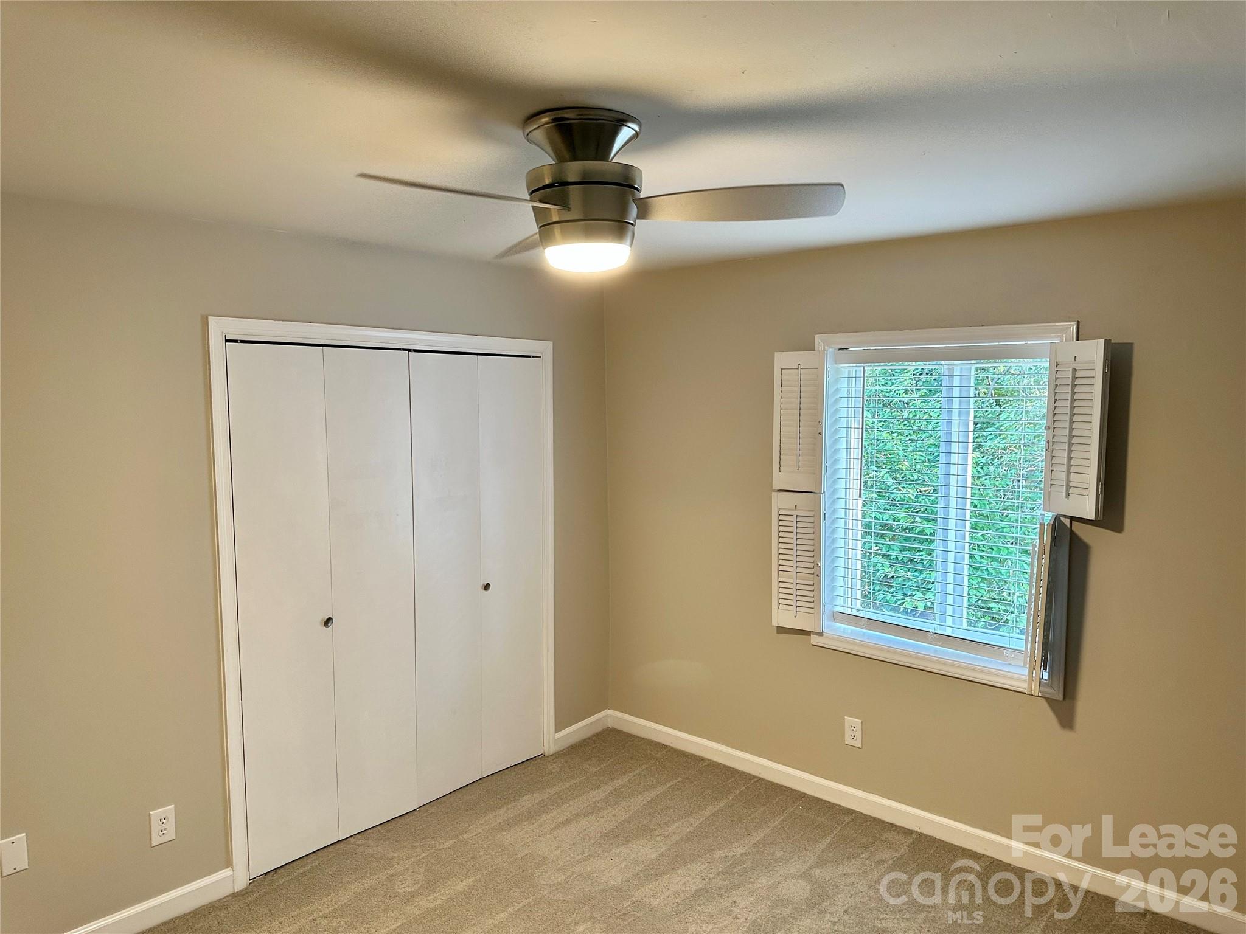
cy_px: 467
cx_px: 623
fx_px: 864
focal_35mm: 24
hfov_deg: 71.6
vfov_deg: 56.8
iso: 160
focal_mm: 6.86
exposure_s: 1/60
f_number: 1.78
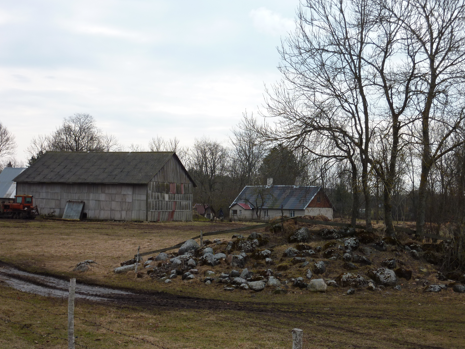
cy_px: 177
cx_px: 232
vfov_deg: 22.9
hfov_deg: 30.3
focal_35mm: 64
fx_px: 860
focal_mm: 10.3
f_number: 4
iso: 80
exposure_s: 1/400
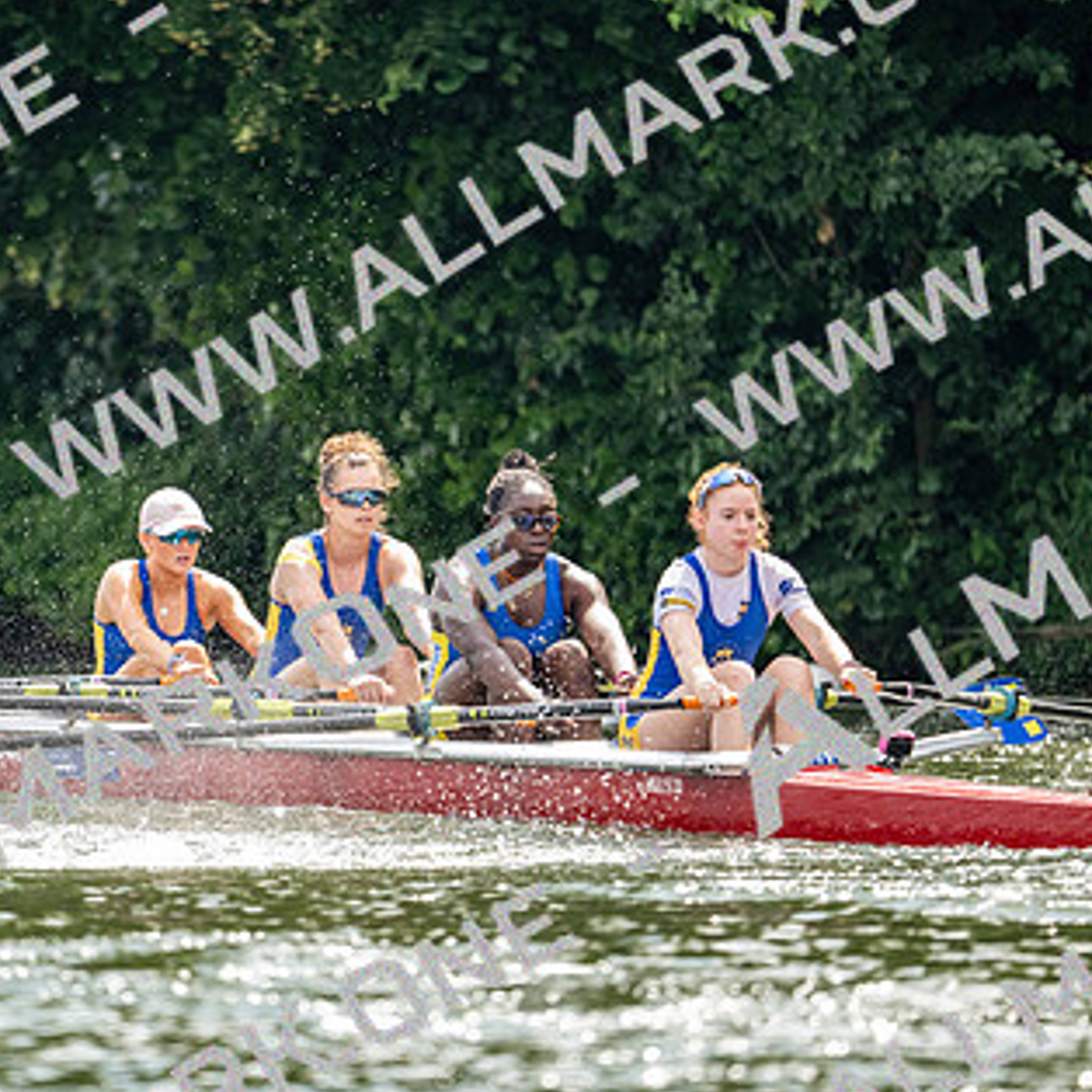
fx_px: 22414
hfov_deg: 2.8
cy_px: 509
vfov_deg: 2.8
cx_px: 442
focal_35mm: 628
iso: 800
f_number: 4.5
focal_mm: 400
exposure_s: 1/2000
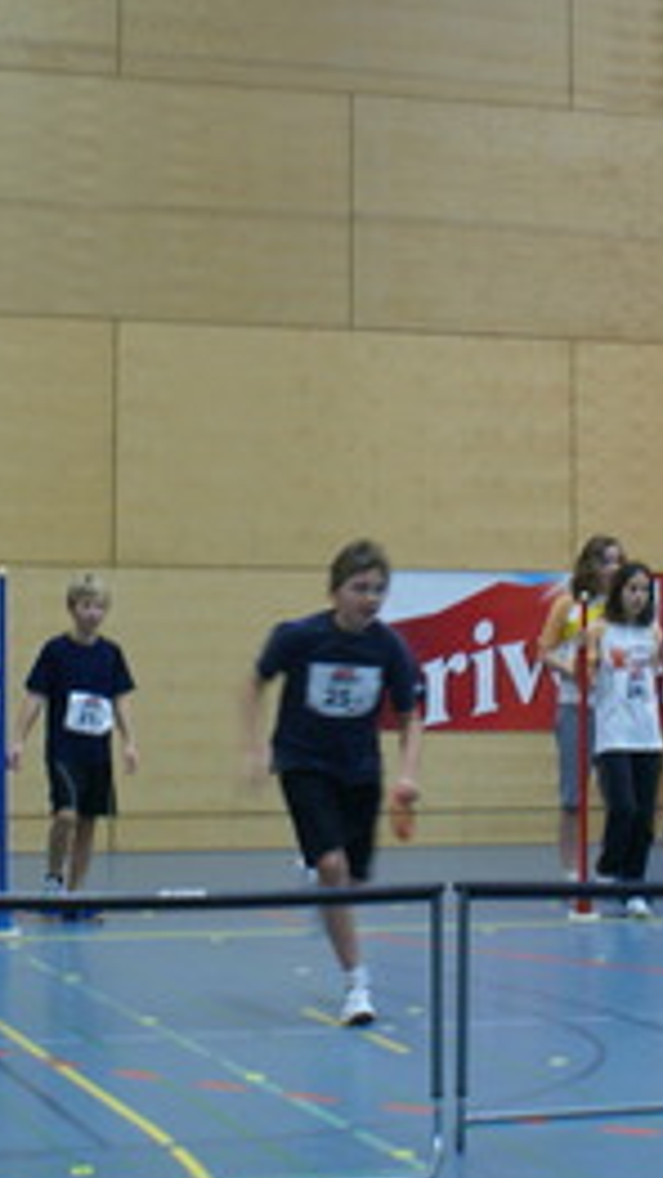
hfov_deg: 14.4
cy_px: 434
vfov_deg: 25.2
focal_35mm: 84
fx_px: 2624
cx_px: 381
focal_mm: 26
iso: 800
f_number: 4.5
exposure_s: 1/60
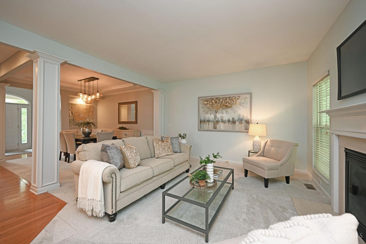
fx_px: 142
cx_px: 183
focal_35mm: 14
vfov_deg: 81.2
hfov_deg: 104.3
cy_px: 122
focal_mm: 14
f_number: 4
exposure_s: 1/60
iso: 640
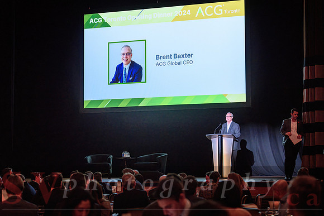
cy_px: 101
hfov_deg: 23.8
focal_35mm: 85
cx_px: 162
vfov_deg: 16.0
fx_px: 768
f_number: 2.8
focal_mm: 80
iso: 1250
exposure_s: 1/160
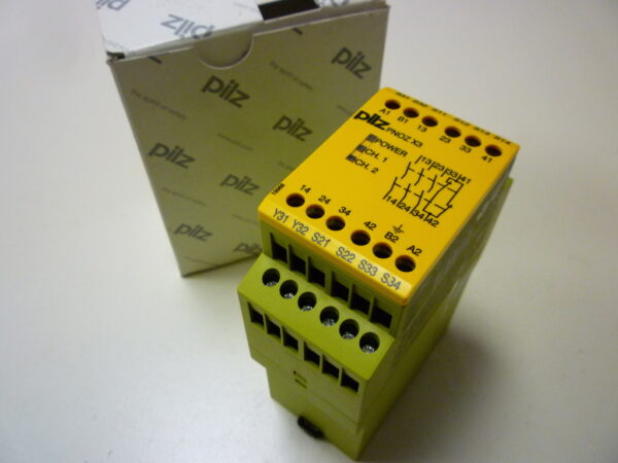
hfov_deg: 61.7
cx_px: 309
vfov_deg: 48.2
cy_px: 232
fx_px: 518
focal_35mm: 29
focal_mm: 5.2
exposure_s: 1/30
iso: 400
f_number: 3.3
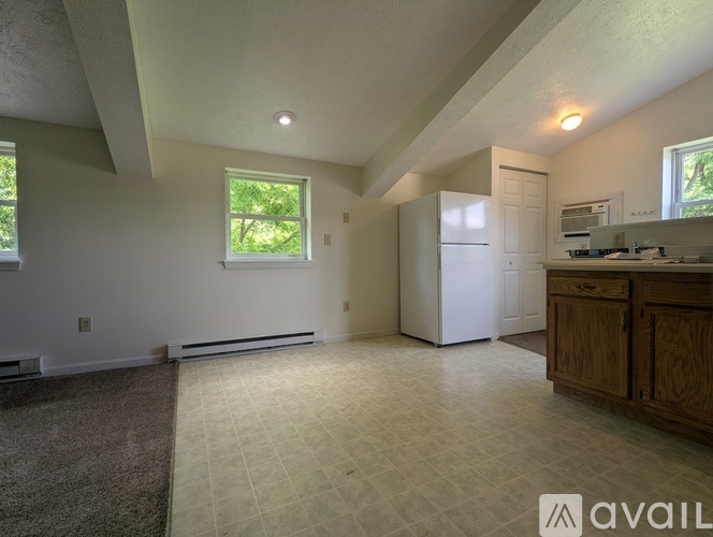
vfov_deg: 78.2
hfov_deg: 94.4
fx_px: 330
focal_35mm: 16
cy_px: 268
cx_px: 356
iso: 51
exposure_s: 1/60
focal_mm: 2.35
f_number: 2.2
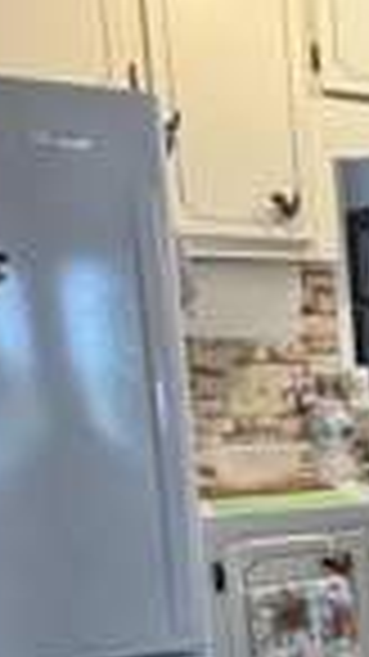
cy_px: 562
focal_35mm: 67
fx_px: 1167
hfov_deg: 14.2
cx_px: 792
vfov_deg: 30.4
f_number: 2.2
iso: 320
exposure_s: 1/60
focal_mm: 2.22
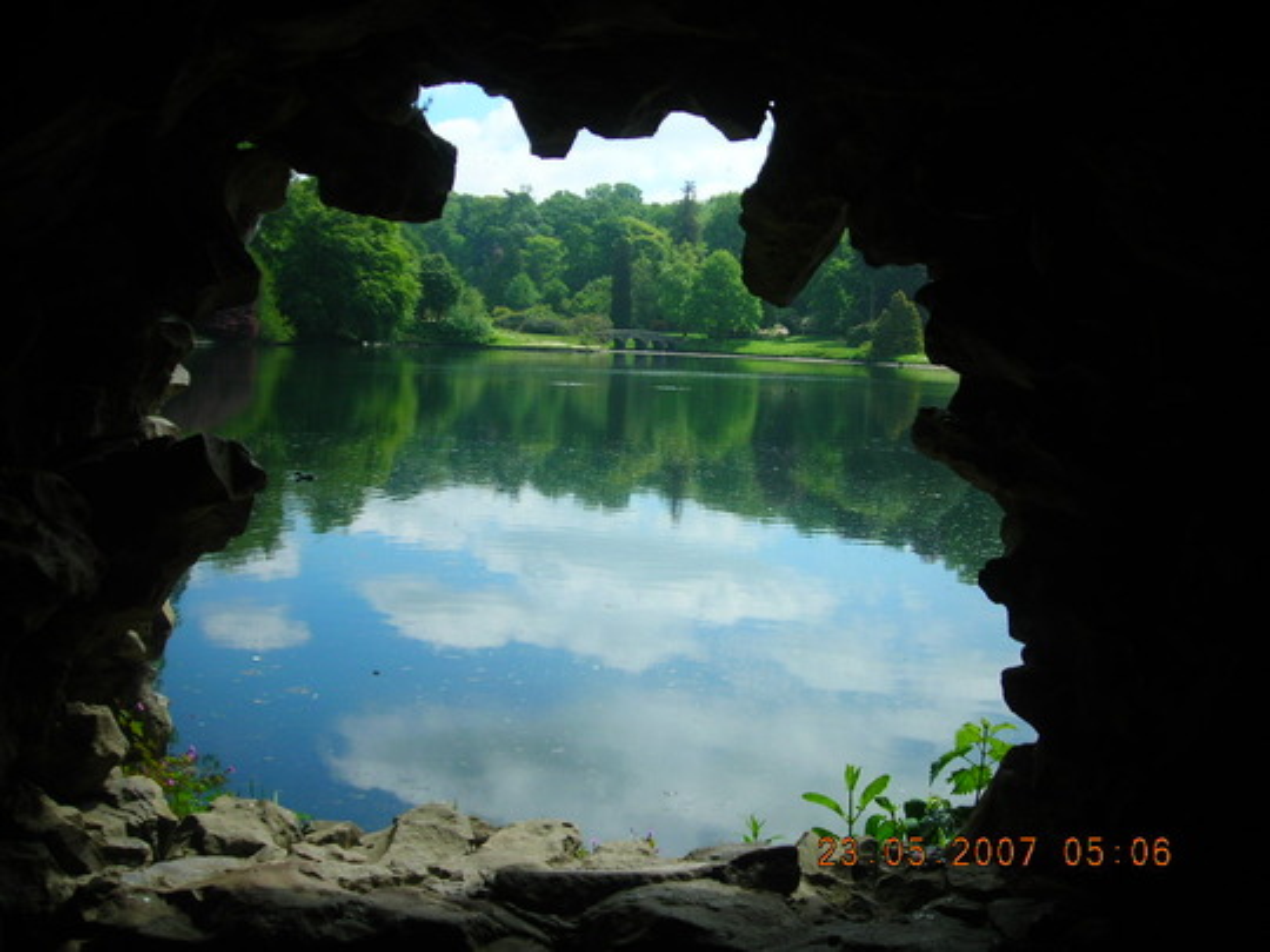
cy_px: 476
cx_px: 635
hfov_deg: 49.0
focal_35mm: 38
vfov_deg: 37.7
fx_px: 1394
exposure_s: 1/161
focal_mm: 6.3
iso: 50
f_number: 6.4
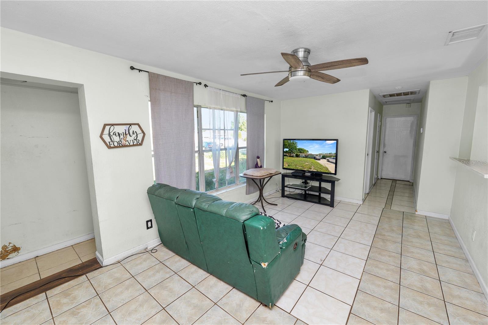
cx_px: 244
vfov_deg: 81.2
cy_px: 162
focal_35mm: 14
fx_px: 190
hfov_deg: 104.3
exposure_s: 1/60
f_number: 6.3
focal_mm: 14
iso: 400
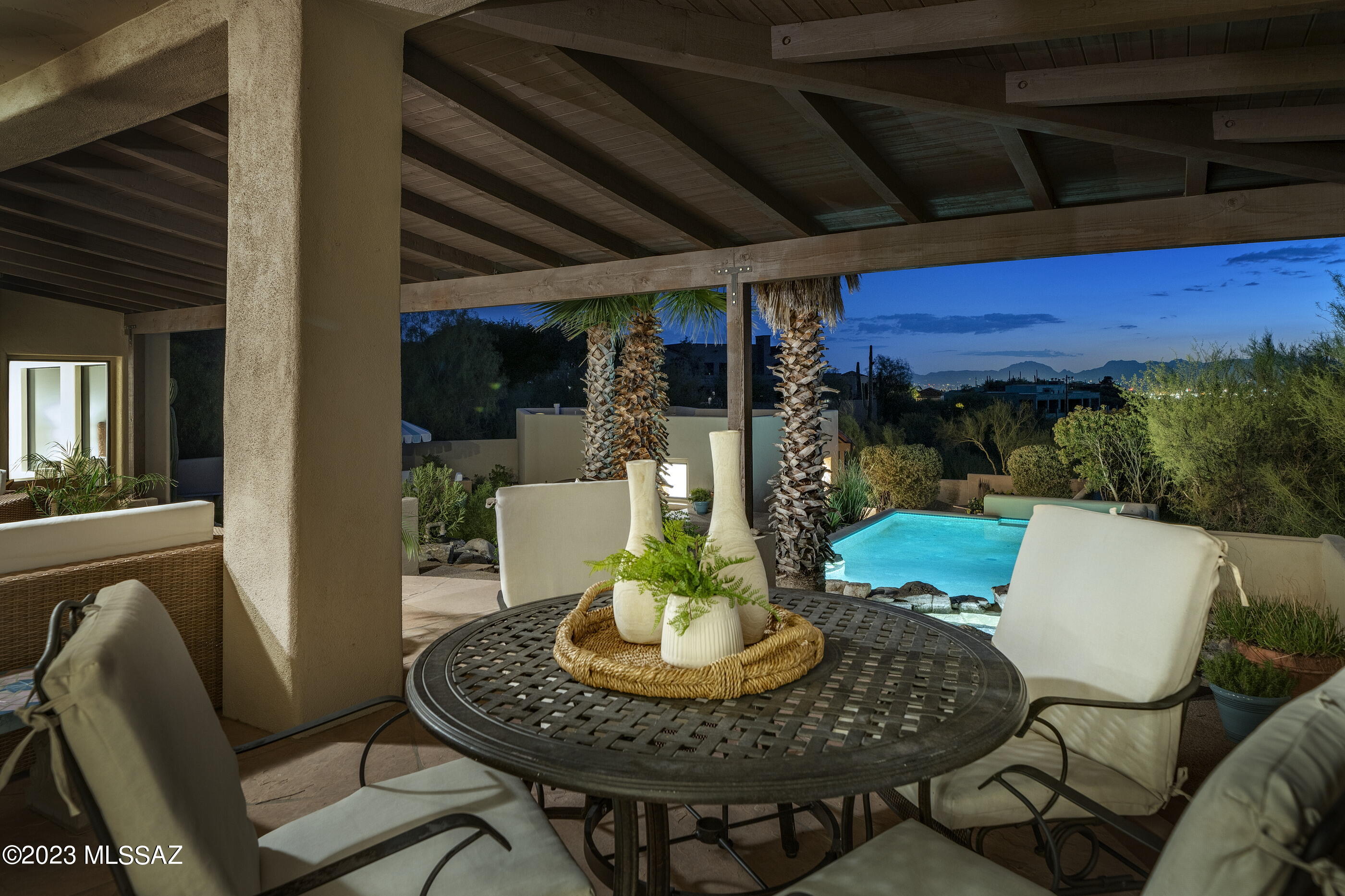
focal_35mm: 20
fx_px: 747
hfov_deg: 84.0
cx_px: 672
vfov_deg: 61.9
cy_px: 448
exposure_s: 13
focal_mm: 20
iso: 200
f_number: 7.1
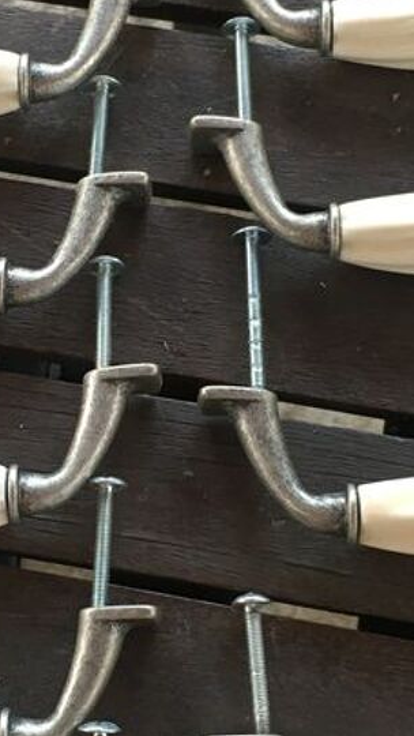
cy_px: 361
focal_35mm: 78
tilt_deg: -73.6
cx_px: 123
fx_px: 1521
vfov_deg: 27.2
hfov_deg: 15.5
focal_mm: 4.15
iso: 64
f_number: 2.2
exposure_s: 1/33
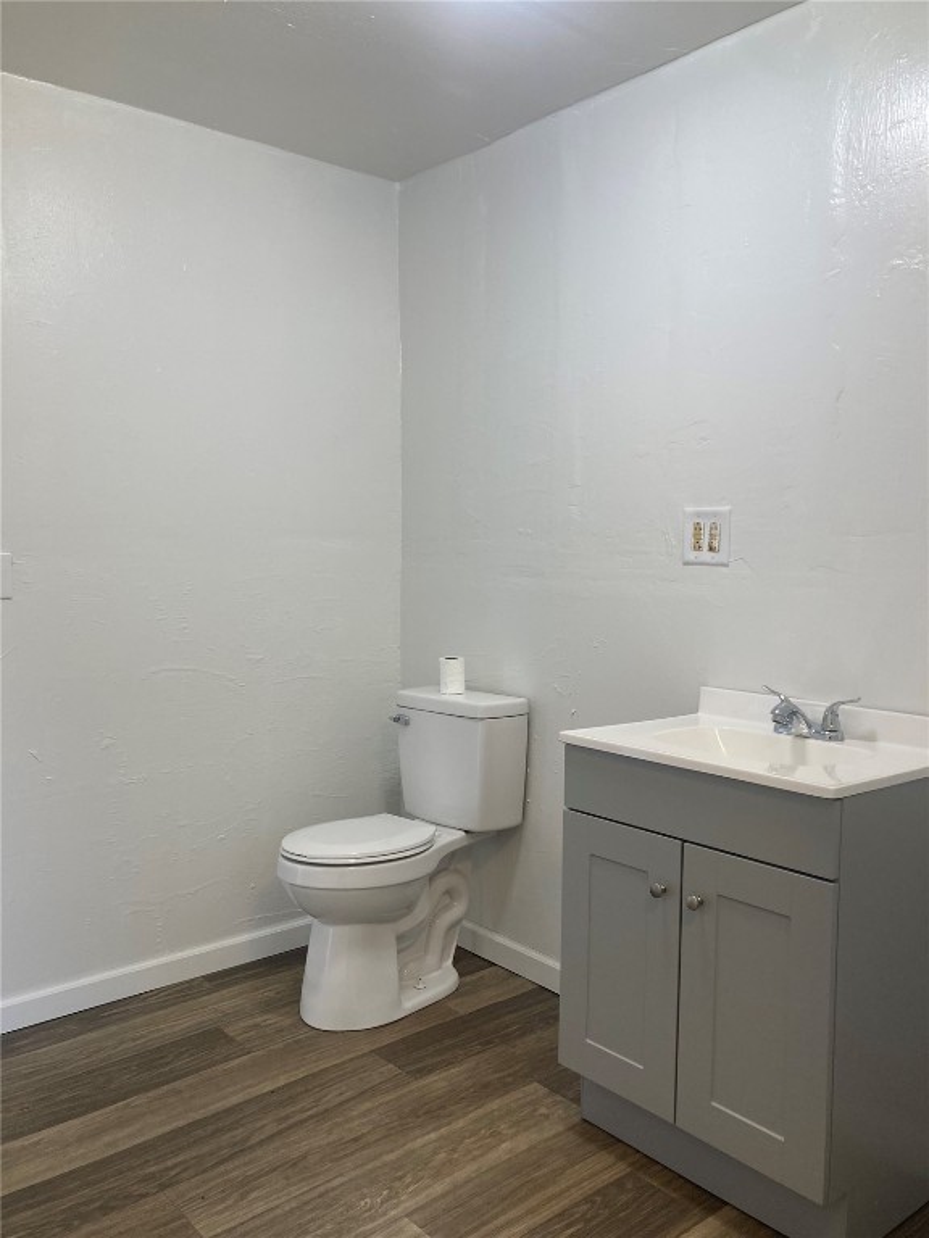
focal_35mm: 28
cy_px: 619
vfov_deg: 63.4
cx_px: 464
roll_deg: +0.0
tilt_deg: -2.5
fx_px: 1002
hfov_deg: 49.7
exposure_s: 1/60
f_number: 1.8
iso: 50
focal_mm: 3.99
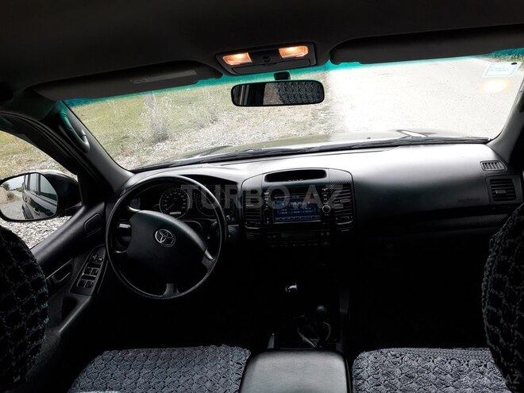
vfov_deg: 51.4
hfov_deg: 65.3
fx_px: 409
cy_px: 196
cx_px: 262
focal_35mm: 27
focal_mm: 3.6
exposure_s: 1/100
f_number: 1.9
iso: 64
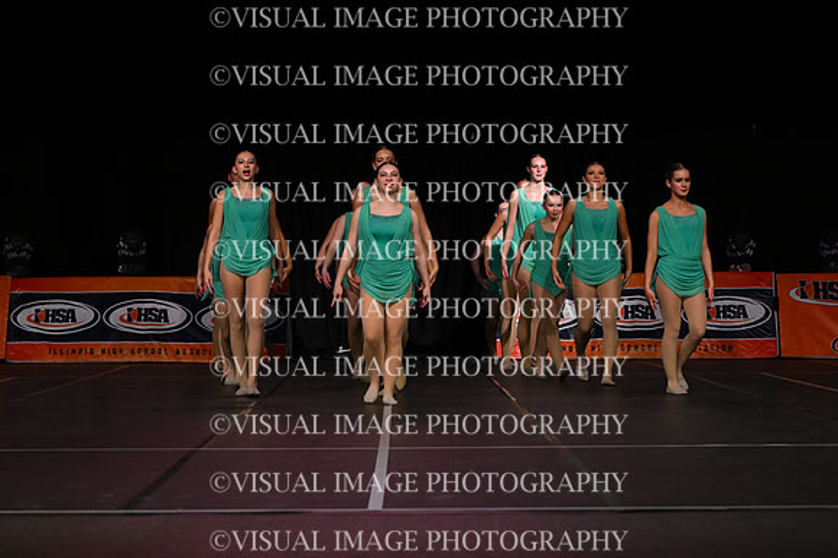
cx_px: 419
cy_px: 279
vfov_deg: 13.8
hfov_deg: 20.6
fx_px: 2303
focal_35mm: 99
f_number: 4
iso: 6400
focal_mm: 66
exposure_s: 1/1000
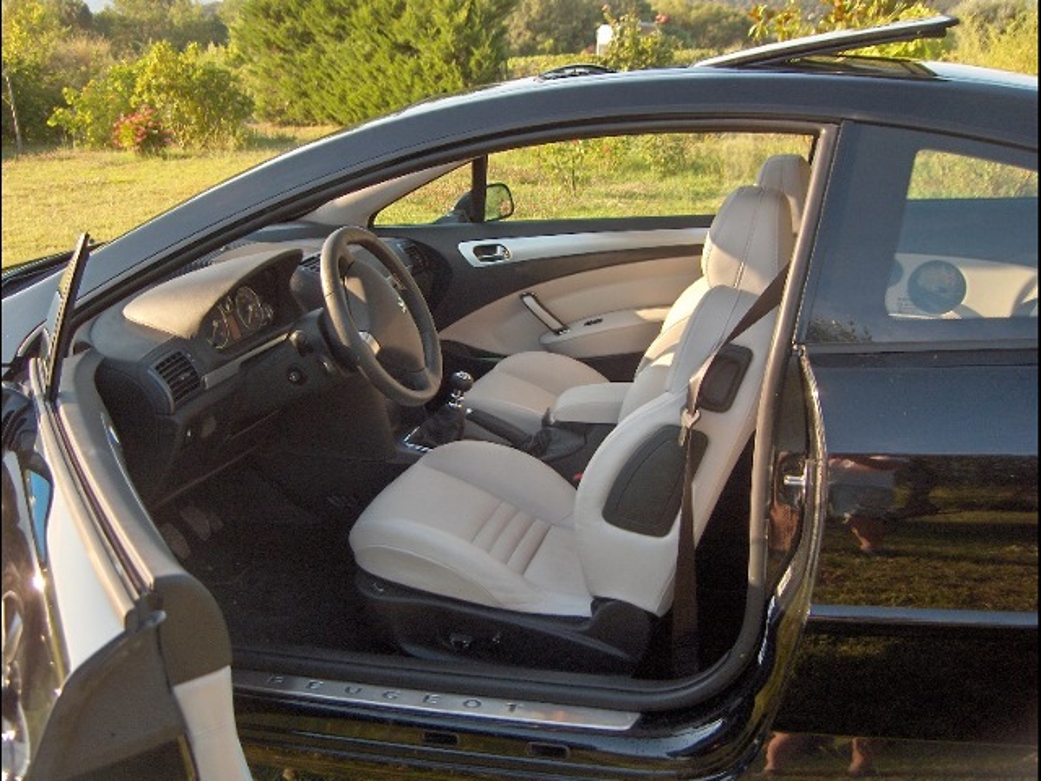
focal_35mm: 39
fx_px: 1173
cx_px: 520
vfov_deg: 36.8
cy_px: 390
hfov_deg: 47.9
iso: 108
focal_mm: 8
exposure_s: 1/293
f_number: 2.8
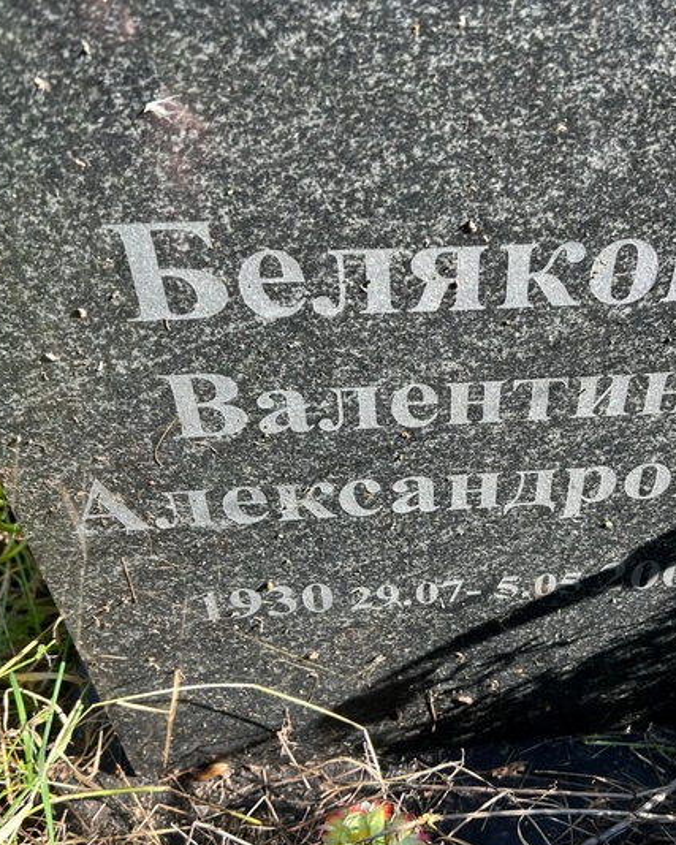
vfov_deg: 47.9
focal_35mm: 38
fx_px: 951
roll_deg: +0.2
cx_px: 483
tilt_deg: -42.9
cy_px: 449
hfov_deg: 38.4
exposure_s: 1/434
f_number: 1.5
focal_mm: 5.7
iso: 50
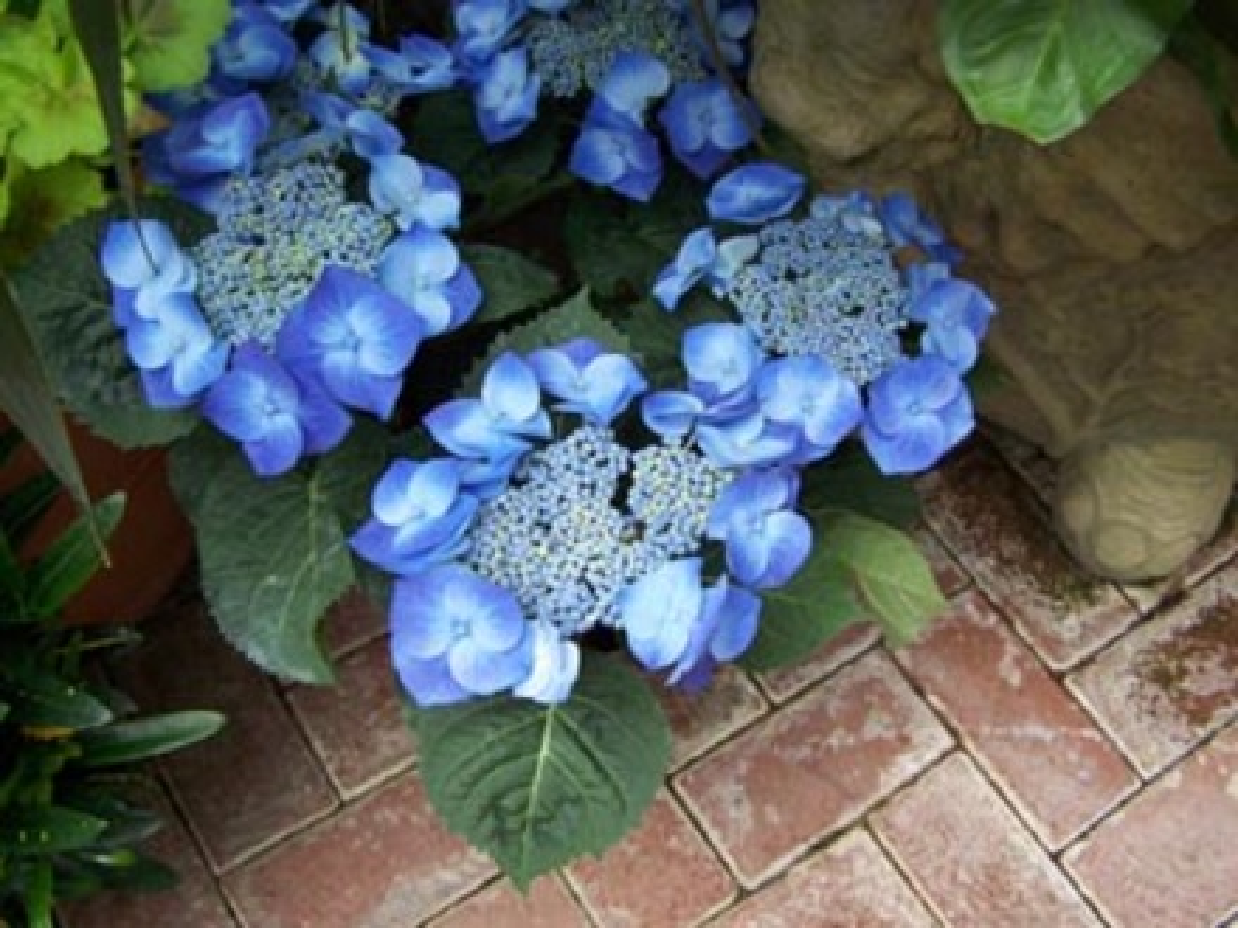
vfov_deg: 37.7
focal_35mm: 38
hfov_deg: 49.0
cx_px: 619
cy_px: 464
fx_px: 1359
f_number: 2.8
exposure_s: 1/125
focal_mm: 6.3
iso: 80
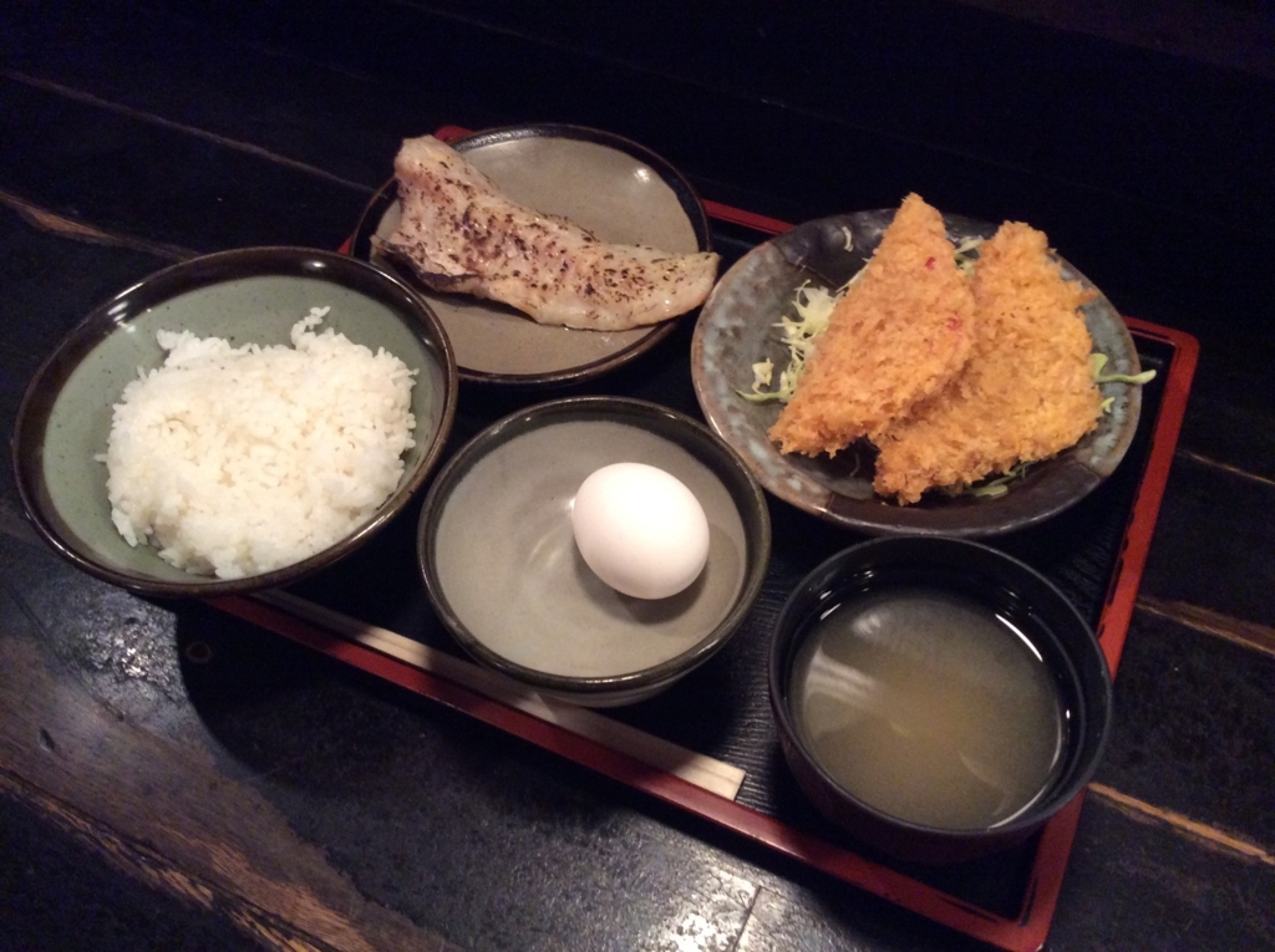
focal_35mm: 32
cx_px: 638
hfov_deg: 56.9
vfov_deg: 44.1
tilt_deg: -56.4
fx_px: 1177
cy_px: 476
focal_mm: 3.3
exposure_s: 1/24
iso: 250
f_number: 2.4
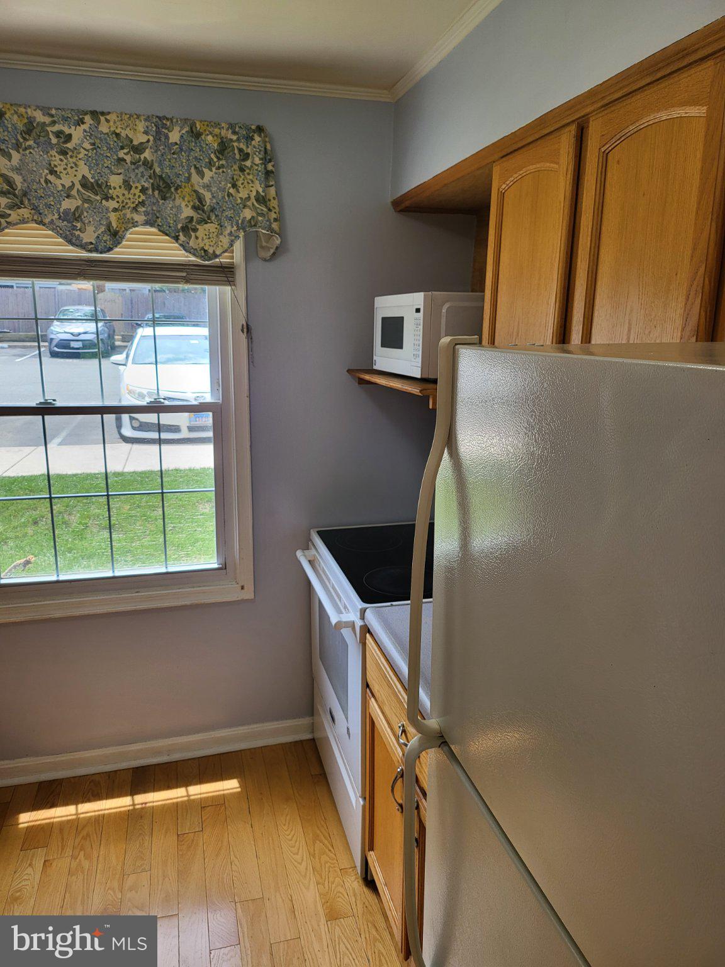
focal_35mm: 24
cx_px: 362
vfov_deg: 71.6
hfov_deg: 56.8
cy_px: 484
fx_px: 670
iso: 40
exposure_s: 1/126
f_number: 1.8
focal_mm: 5
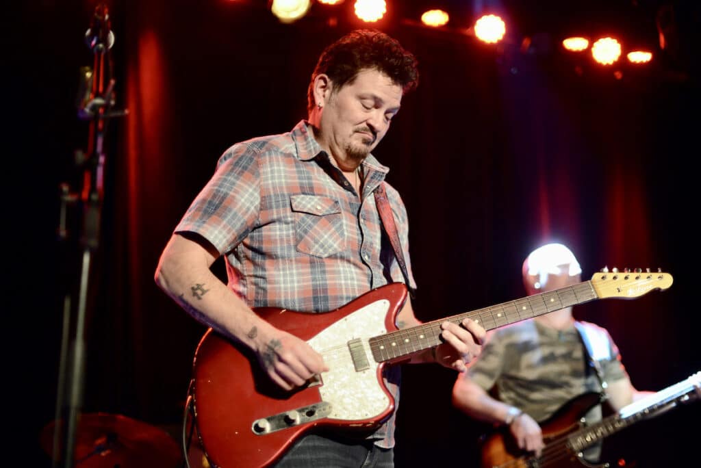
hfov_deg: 39.6
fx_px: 974
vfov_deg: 27.0
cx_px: 350
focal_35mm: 50
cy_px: 234
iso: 2800
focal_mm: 50
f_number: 1.4
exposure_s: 1/100
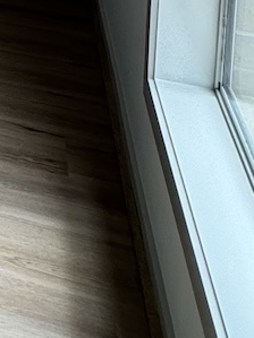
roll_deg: -1.5
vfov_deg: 15.7
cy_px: -333
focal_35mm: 100
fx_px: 979
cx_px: -442
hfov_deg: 11.1
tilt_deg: -4.4
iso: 40
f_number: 2.2
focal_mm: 2.22
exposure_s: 1/117
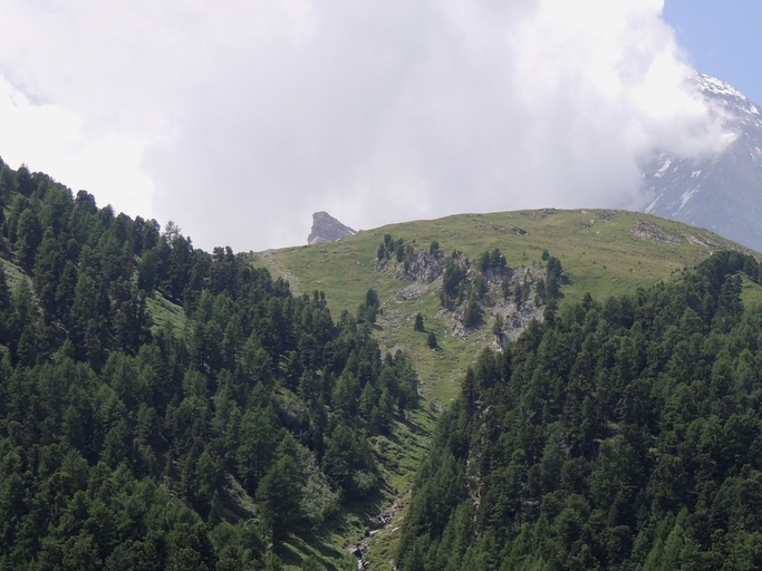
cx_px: 621
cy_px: 390
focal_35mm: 123
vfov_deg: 12.0
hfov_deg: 15.9
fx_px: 2707
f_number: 3.9
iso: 100
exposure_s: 1/640
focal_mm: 12.4
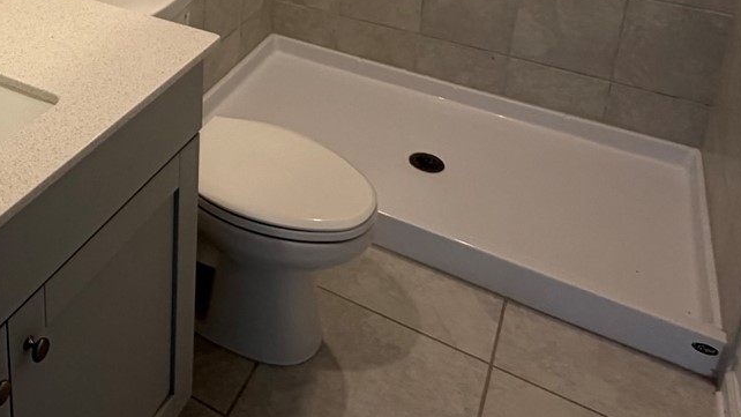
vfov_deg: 27.1
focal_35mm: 38
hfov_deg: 49.9
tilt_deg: -15.7
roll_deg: -0.7
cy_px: -99
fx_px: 747
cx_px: 156
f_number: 2.2
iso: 200
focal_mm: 2.22
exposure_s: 1/120
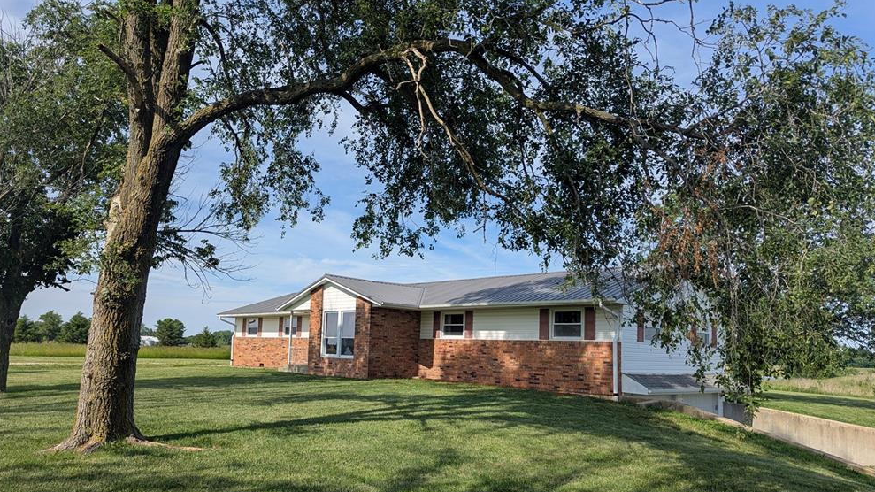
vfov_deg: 42.6
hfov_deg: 69.9
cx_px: 434
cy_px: 307
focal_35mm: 27
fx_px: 626
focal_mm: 6.81
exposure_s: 1/1953
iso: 45
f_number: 1.85
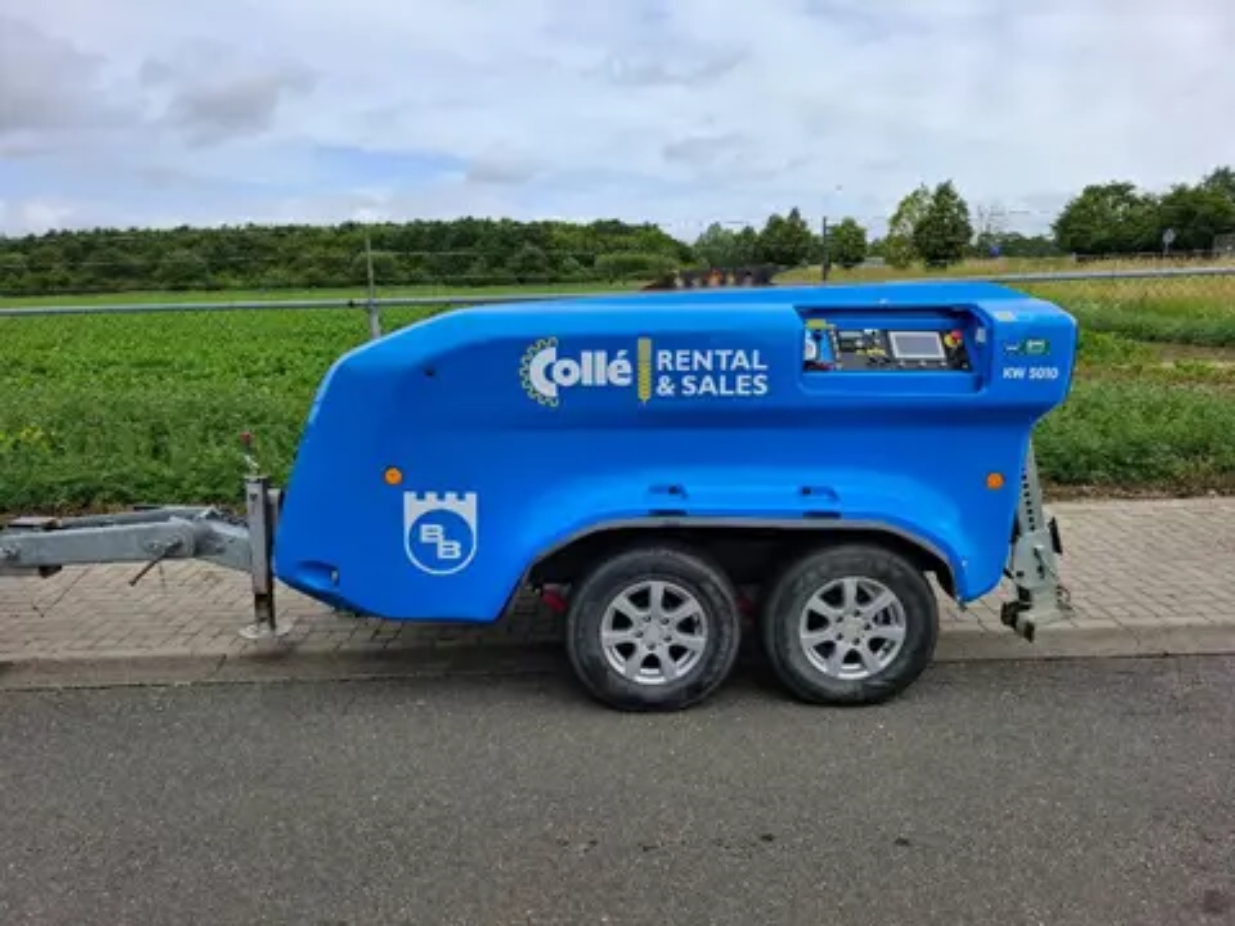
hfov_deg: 73.9
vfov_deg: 58.9
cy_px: 463
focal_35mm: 23
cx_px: 618
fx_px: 821
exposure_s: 1/1558
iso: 50
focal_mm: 5.54
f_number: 1.8
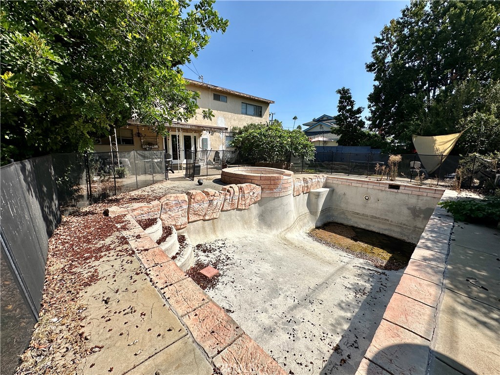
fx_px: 202
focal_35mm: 14
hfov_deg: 102.1
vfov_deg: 85.7
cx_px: 250
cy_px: 188
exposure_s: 1/2882
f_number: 2.2
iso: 50
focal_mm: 2.22
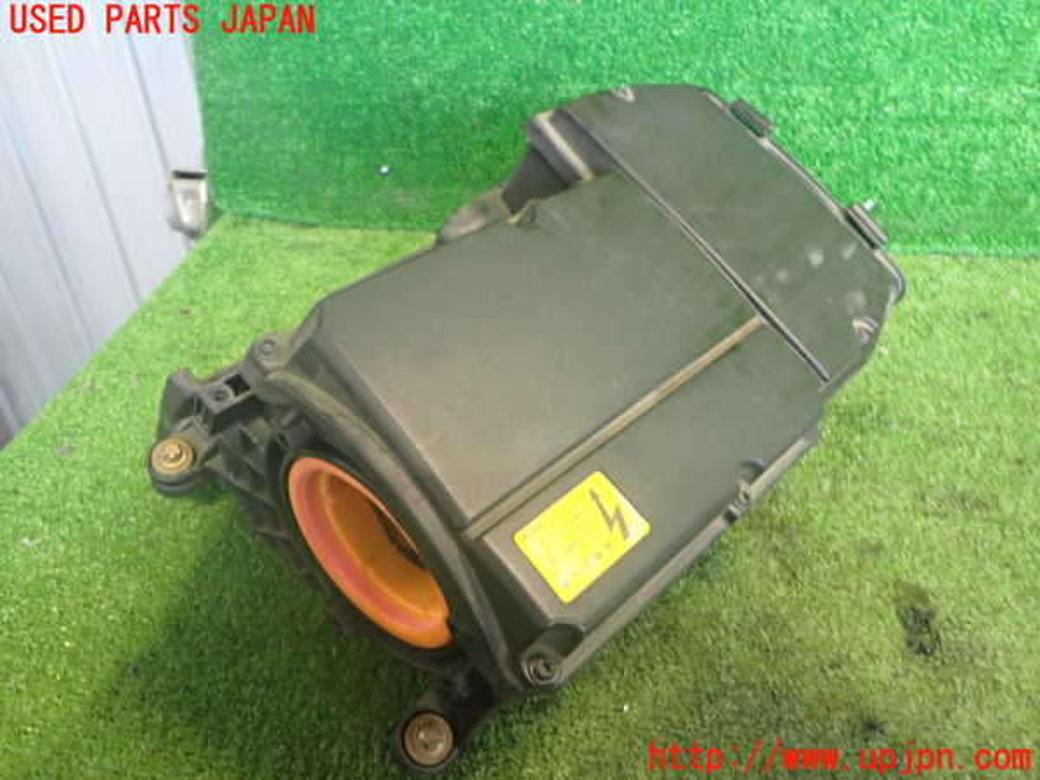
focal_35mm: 30
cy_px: 390
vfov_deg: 46.8
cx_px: 520
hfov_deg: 60.0
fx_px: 901
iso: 500
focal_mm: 5.4
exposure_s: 1/30
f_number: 2.3
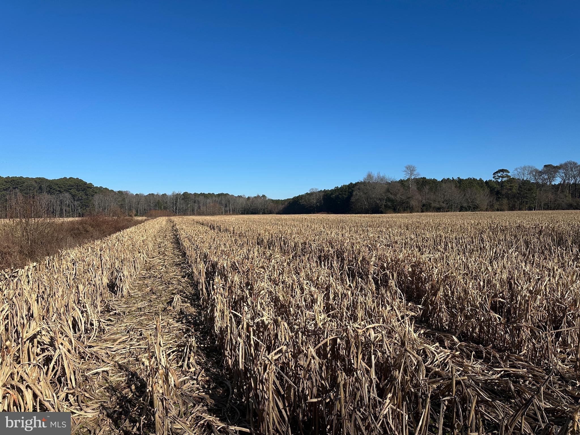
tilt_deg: -1.8
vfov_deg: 56.8
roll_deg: -0.8
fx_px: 402
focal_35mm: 24
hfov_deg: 71.6
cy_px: 218
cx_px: 290
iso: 80
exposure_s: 1/5848
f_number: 1.78
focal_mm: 6.86
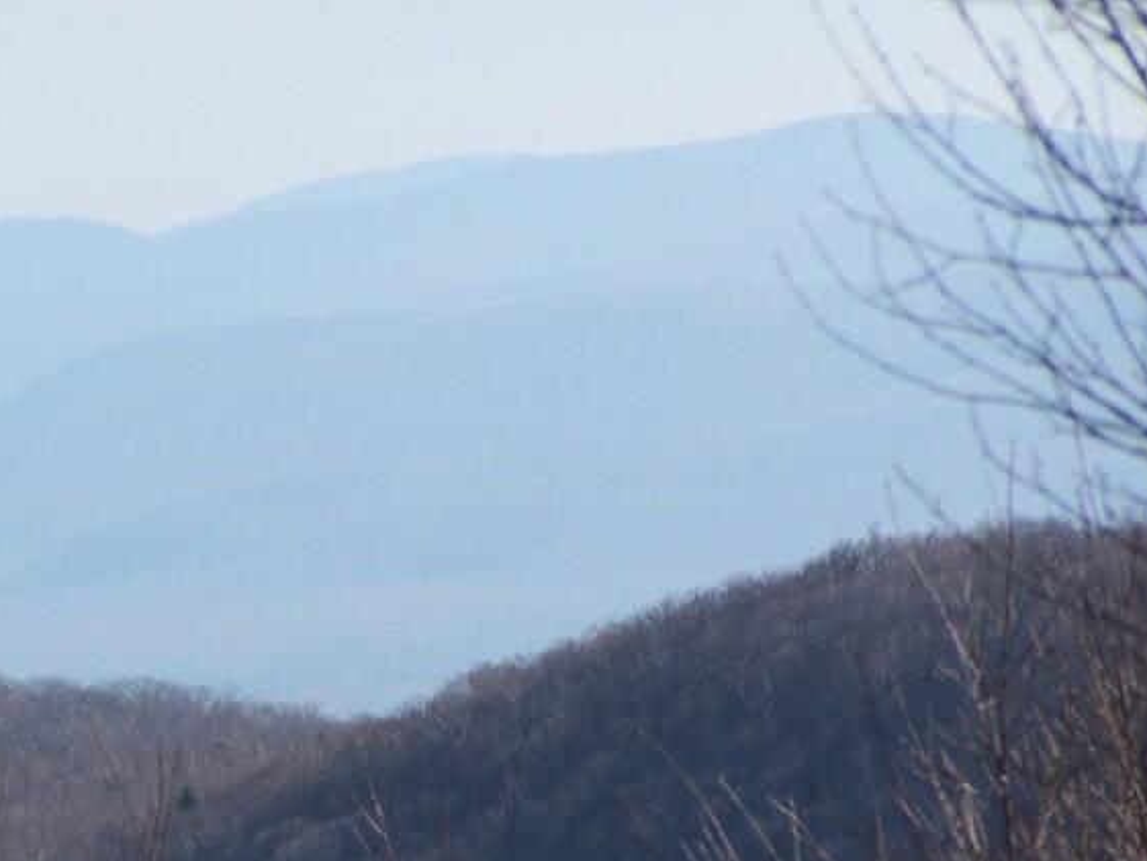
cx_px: 319
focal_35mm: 489
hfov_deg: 4.1
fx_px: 16206
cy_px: 652
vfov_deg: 3.0
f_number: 3.6
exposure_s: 1/1000
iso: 80
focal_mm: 44.4
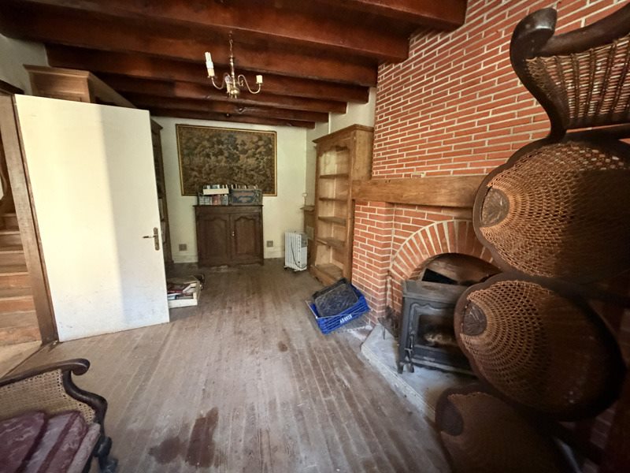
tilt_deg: -10.3
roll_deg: -0.9
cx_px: 315
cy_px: 236
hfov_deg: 102.1
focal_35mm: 14
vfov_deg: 85.7
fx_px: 255
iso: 1600
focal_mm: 2.22
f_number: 2.2
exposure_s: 1/40
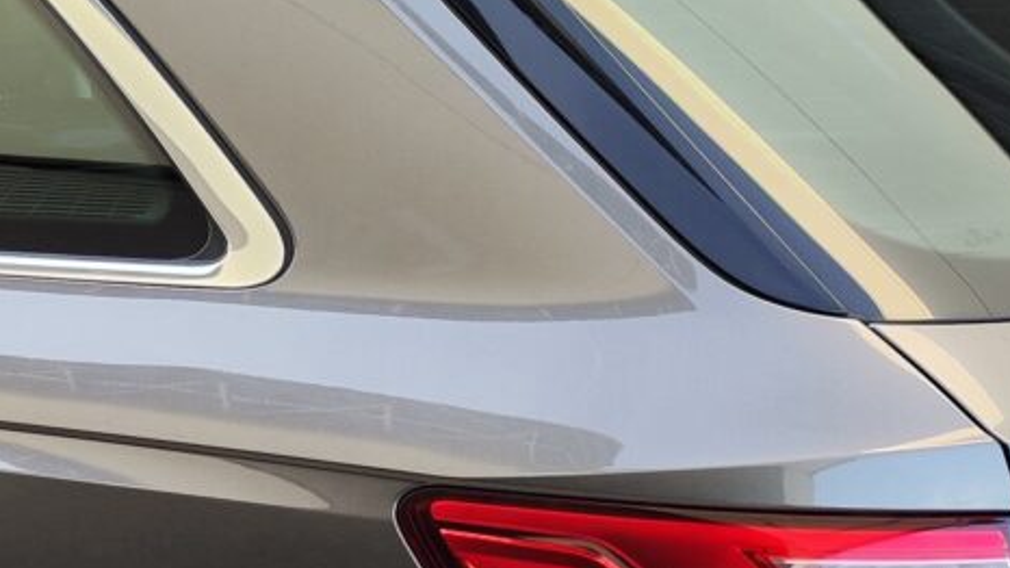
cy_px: 566
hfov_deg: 23.9
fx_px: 2303
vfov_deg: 13.9
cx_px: 67
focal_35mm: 86
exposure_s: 1/112
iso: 50
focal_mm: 7.01
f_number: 1.69
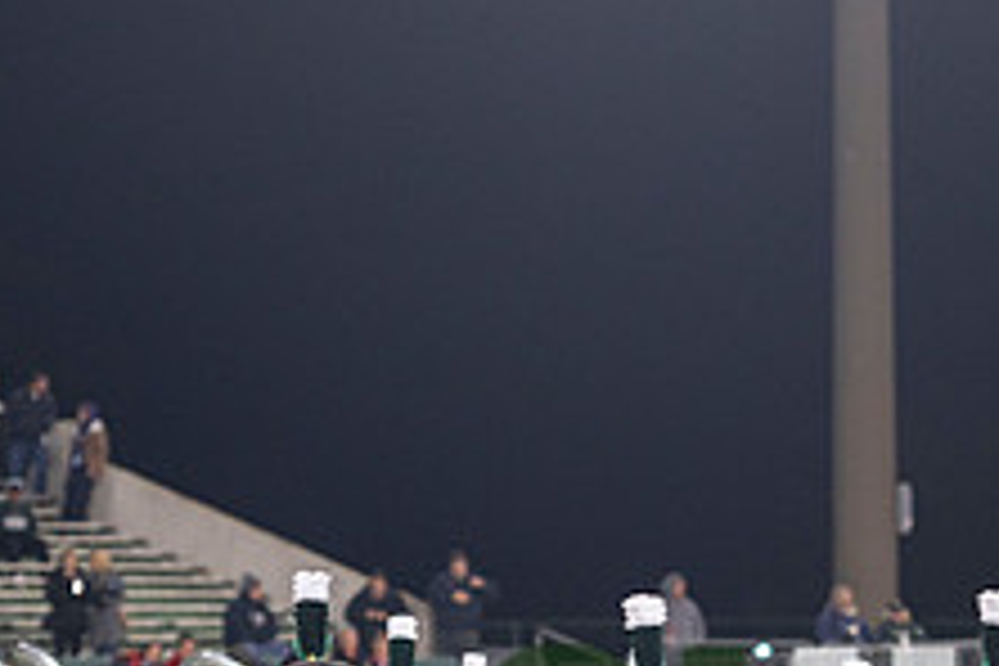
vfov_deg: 5.0
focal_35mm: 274
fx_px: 7603
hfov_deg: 7.5
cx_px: 819
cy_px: 855
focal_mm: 105
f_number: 2.8
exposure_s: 1/500
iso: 1000
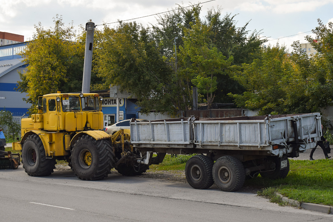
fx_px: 564
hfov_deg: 32.9
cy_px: 109
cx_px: 168
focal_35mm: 61
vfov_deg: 22.3
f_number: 6.3
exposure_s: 1/640
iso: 200
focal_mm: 40
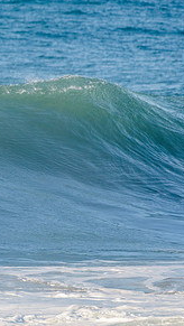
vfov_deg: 2.1
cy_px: 185
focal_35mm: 1044
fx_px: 9042
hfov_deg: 1.2
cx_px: -131
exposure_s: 1/1600
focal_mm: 500
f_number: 5.6
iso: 200
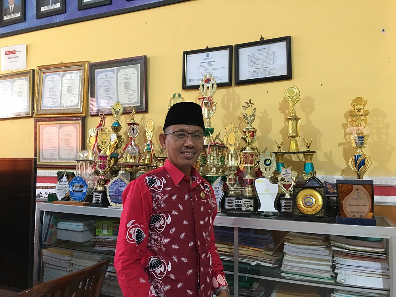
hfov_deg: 61.7
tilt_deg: +2.7
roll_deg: -0.3
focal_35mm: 29
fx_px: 332
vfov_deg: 48.2
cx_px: 198
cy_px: 148
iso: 125
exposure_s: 1/8
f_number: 2.2
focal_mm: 4.15
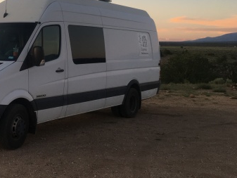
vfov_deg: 26.5
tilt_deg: -2.6
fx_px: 377
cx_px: 24
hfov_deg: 33.1
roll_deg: -1.2
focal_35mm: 55
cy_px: 63
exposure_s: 1/120
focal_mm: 4.15
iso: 40
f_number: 2.2
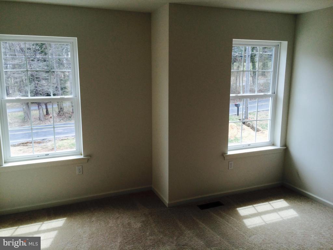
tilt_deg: -11.9
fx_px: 279
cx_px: 166
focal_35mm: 29
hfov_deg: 61.7
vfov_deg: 48.2
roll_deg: +1.3
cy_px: 125
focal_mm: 4.15
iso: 32
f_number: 2.2
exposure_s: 1/289
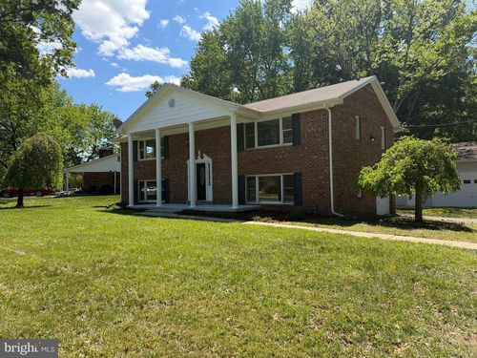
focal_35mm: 24
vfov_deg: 56.8
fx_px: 331
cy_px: 179
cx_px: 238
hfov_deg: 71.6
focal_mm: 6.76
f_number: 1.78
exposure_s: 1/3584
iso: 100
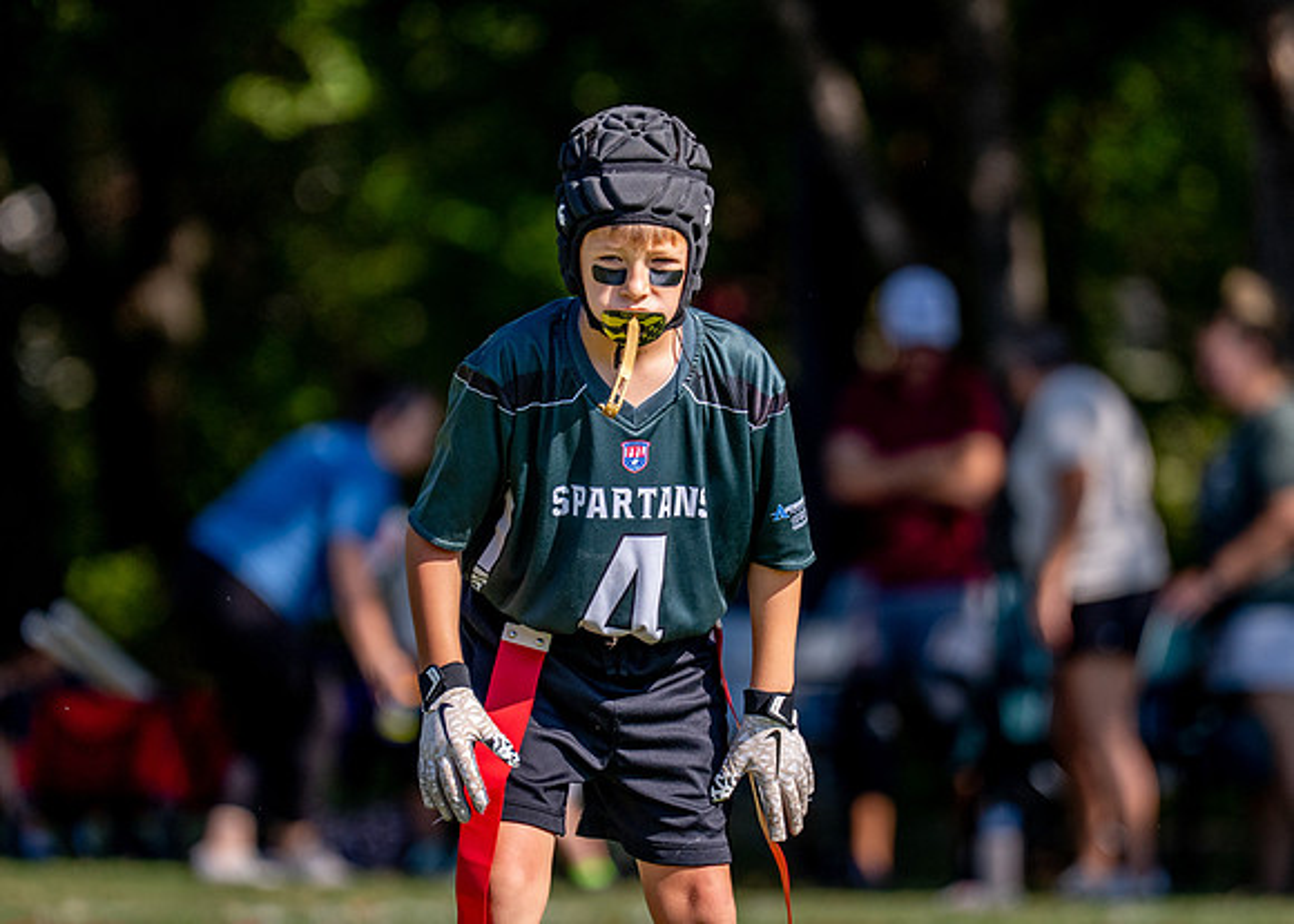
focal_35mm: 346
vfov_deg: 4.2
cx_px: 653
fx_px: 12728
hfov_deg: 5.8
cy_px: 497
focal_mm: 178
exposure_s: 1/4000
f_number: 2.8
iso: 250
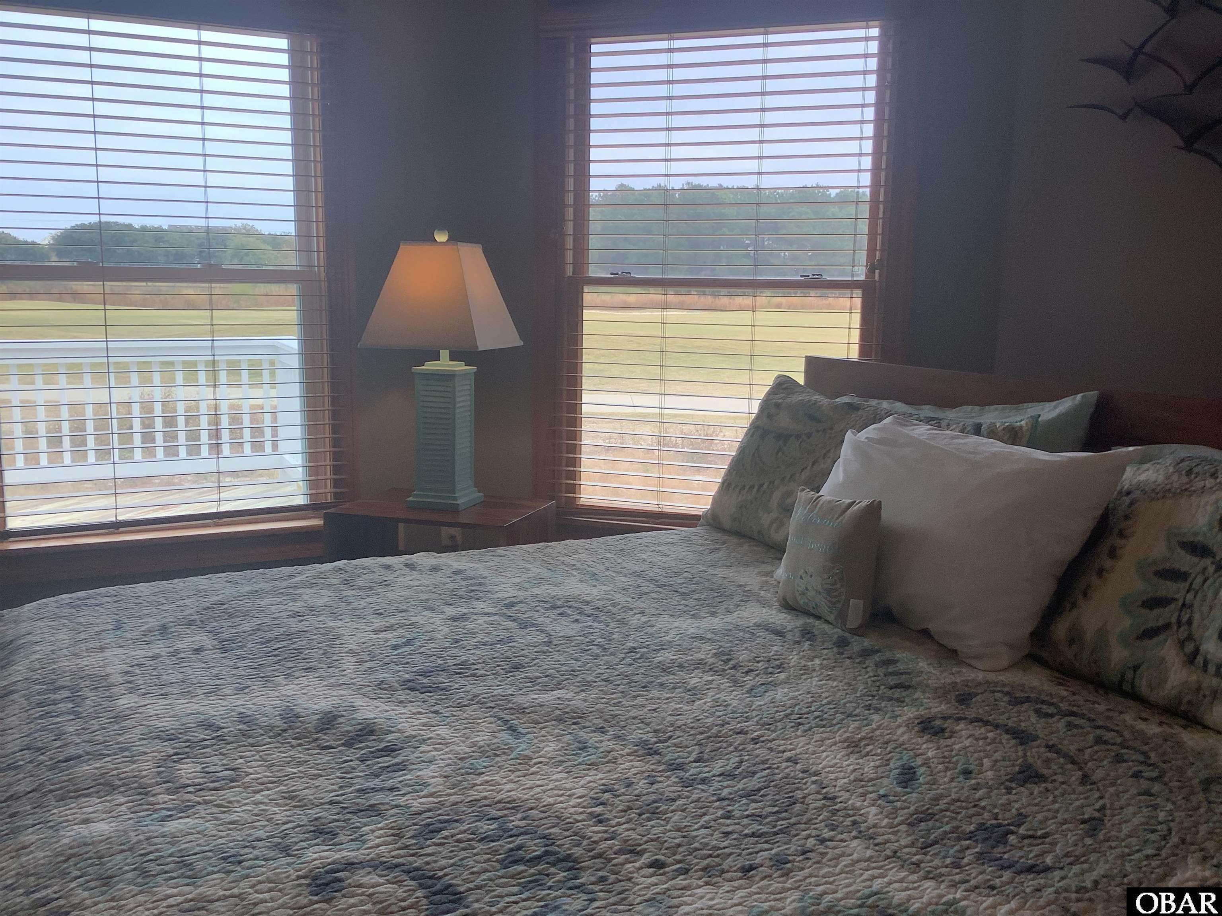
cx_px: 611
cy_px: 458
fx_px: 1094
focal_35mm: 31
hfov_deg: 58.4
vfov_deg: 45.4
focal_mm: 3.3
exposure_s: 1/120
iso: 50
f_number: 2.4
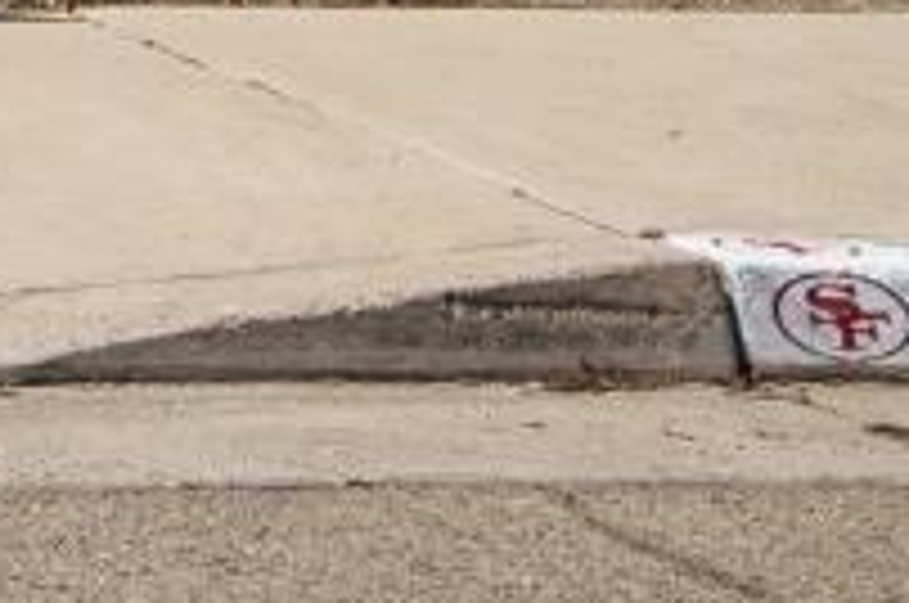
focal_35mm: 156
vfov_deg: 7.9
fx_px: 3933
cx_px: -1800
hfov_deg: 10.0
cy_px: -1042
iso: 200
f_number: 8
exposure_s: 1/400
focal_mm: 14
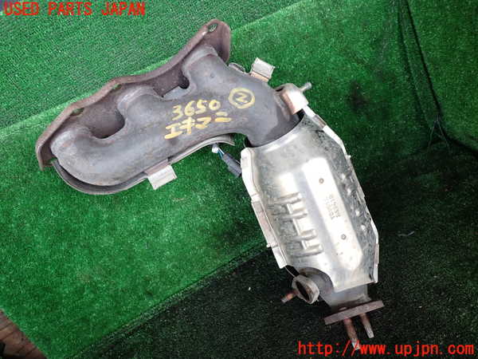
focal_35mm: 30
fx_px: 414
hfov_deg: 60.0
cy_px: 180
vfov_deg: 46.8
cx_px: 239
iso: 100
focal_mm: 5.4
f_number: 2.3
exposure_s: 1/80
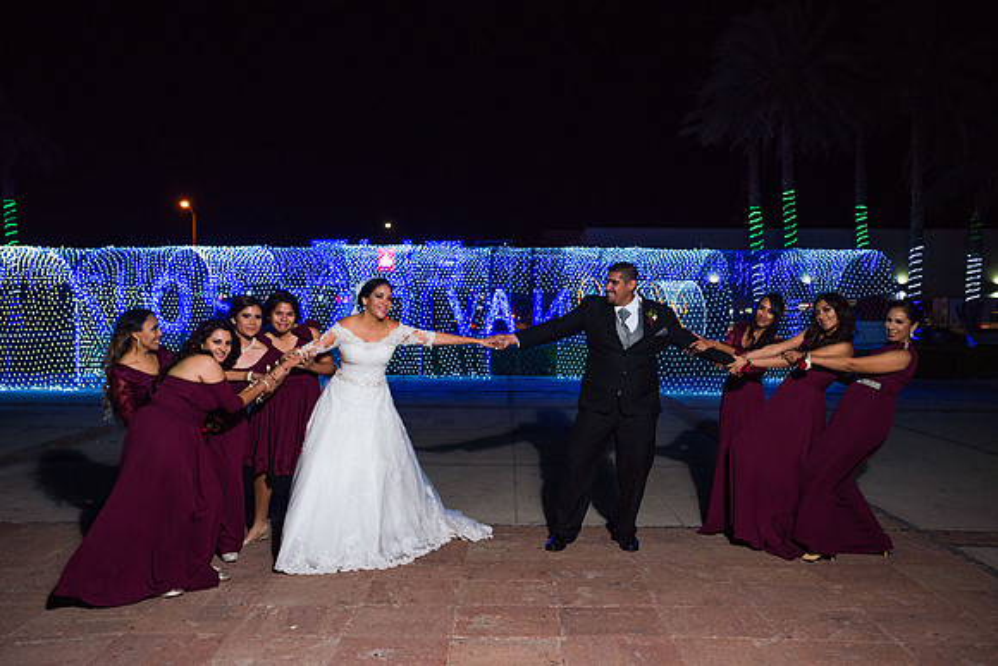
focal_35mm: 32
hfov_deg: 58.7
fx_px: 887
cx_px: 499
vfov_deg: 41.1
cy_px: 333
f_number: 3.5
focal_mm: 32
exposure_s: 1/125
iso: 1600
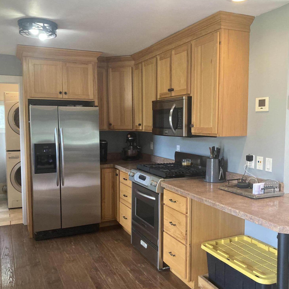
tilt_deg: -4.1
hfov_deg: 48.5
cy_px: 155
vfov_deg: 48.4
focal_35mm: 34
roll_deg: -0.4
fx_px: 321
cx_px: 145
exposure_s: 1/60
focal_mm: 3.99
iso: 250
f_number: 1.8
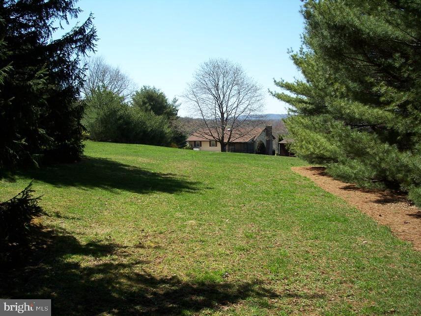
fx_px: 474
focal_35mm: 39
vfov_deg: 36.8
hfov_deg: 47.9
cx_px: 210
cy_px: 158
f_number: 4
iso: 100
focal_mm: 8
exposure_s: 1/500
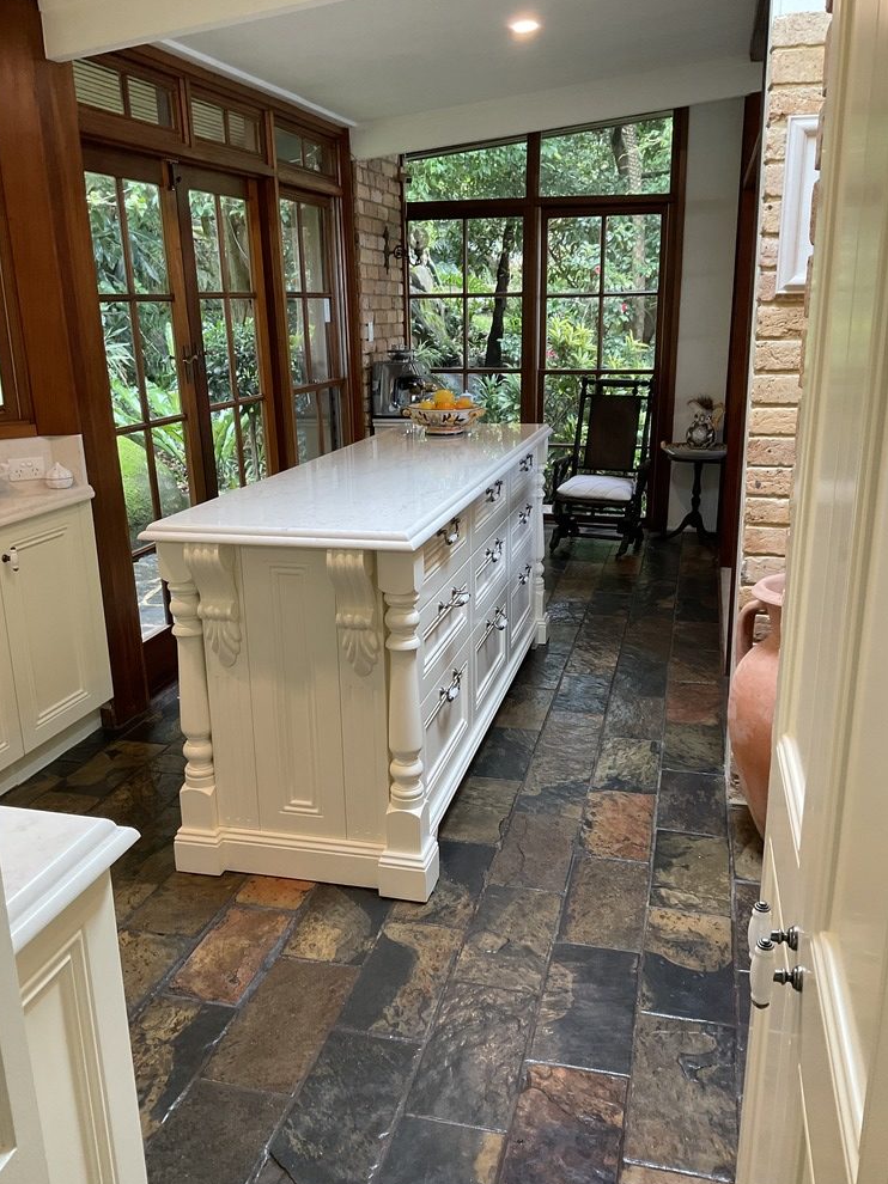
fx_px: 1027
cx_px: 431
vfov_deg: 60.0
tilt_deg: -15.9
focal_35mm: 30
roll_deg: +1.2
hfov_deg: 46.8
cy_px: 604
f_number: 1.8
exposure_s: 1/60
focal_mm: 3
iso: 80
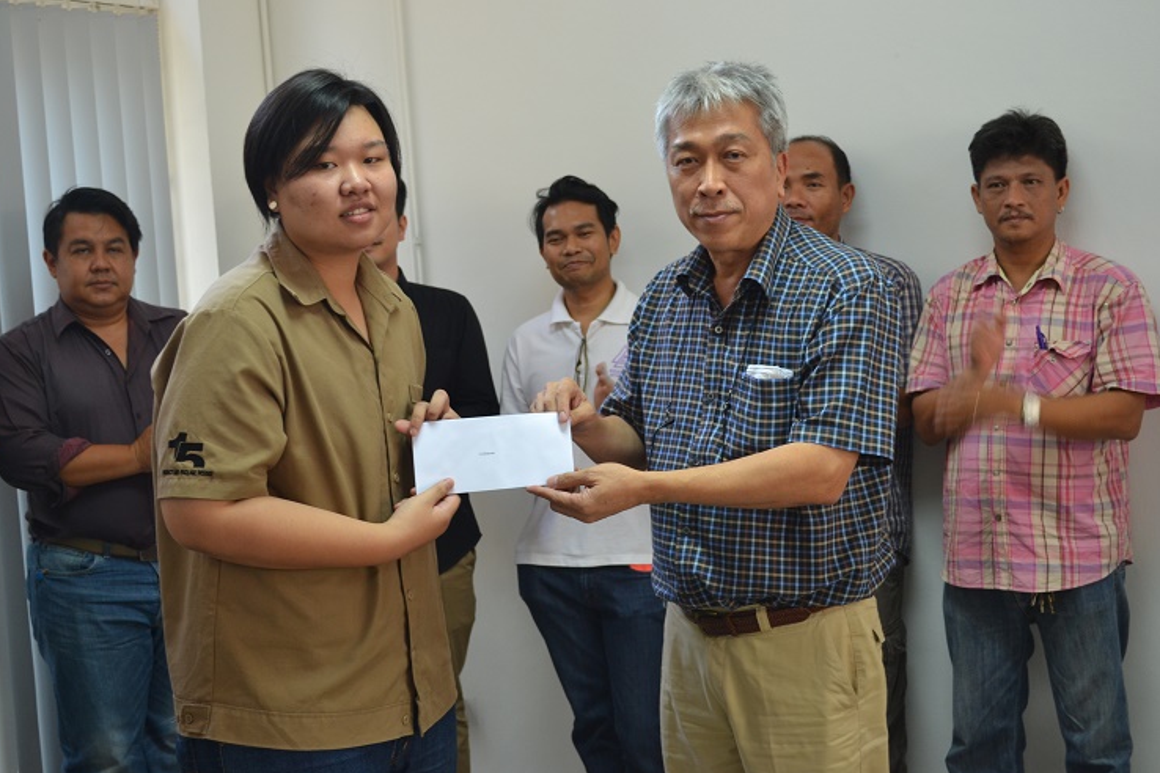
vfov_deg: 26.0
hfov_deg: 38.2
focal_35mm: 52
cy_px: 379
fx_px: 1675
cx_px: 588
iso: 400
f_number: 4.8
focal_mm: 32
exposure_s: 1/20
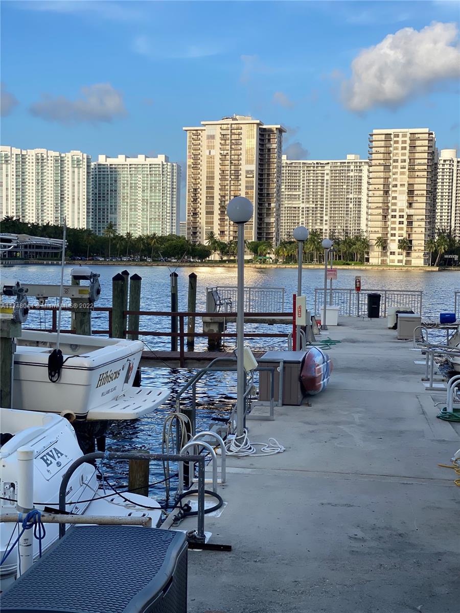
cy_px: 306
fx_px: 921
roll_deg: -1.0
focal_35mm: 52
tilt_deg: -2.5
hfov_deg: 28.0
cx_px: 230
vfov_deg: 36.8
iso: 20
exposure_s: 1/799
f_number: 2
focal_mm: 6
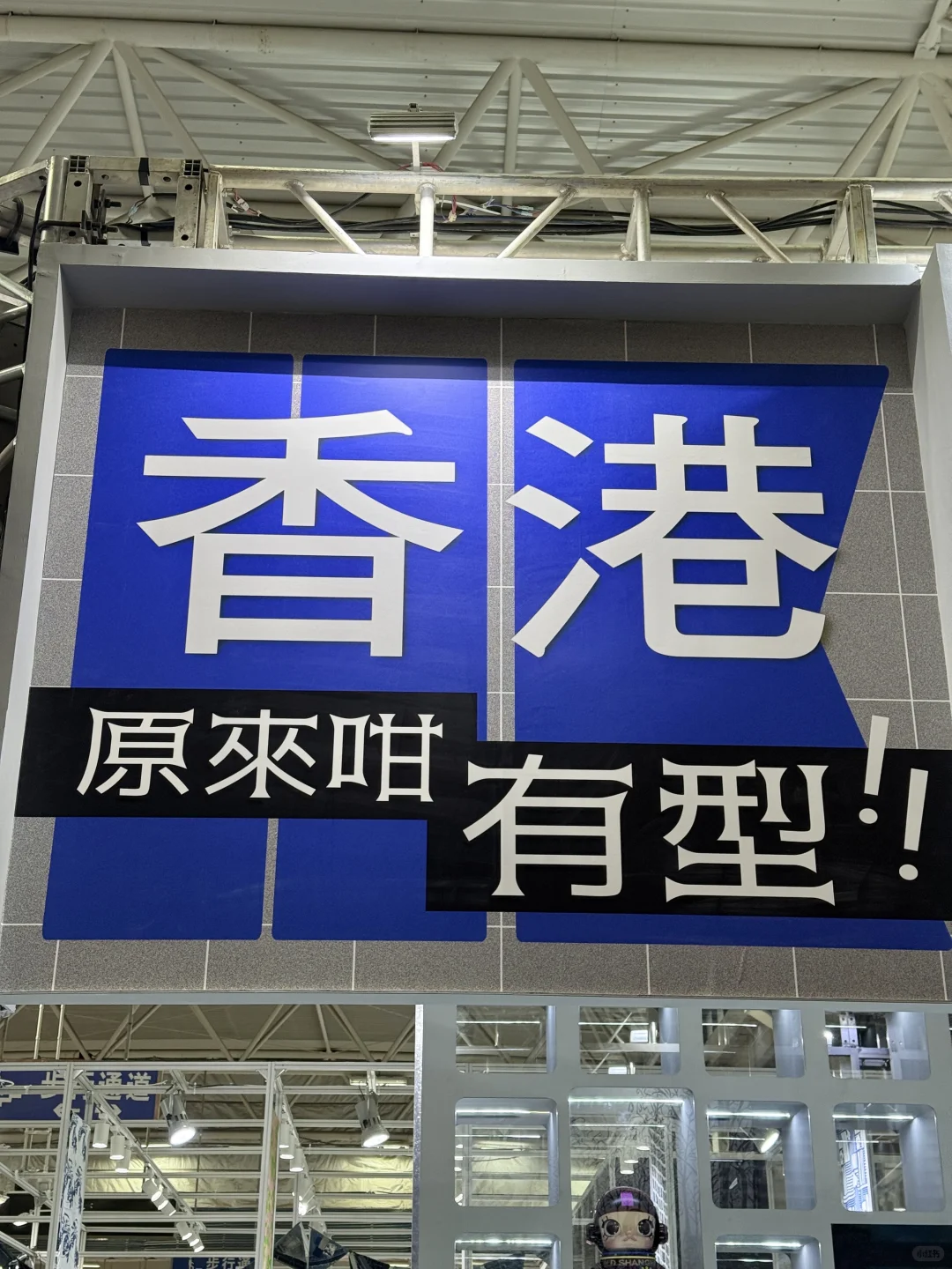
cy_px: 634
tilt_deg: +26.3
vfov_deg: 39.7
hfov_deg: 30.3
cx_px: 476
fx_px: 1760
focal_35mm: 48
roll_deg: -1.1
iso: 100
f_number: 1.78
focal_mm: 6.76
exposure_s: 1/141
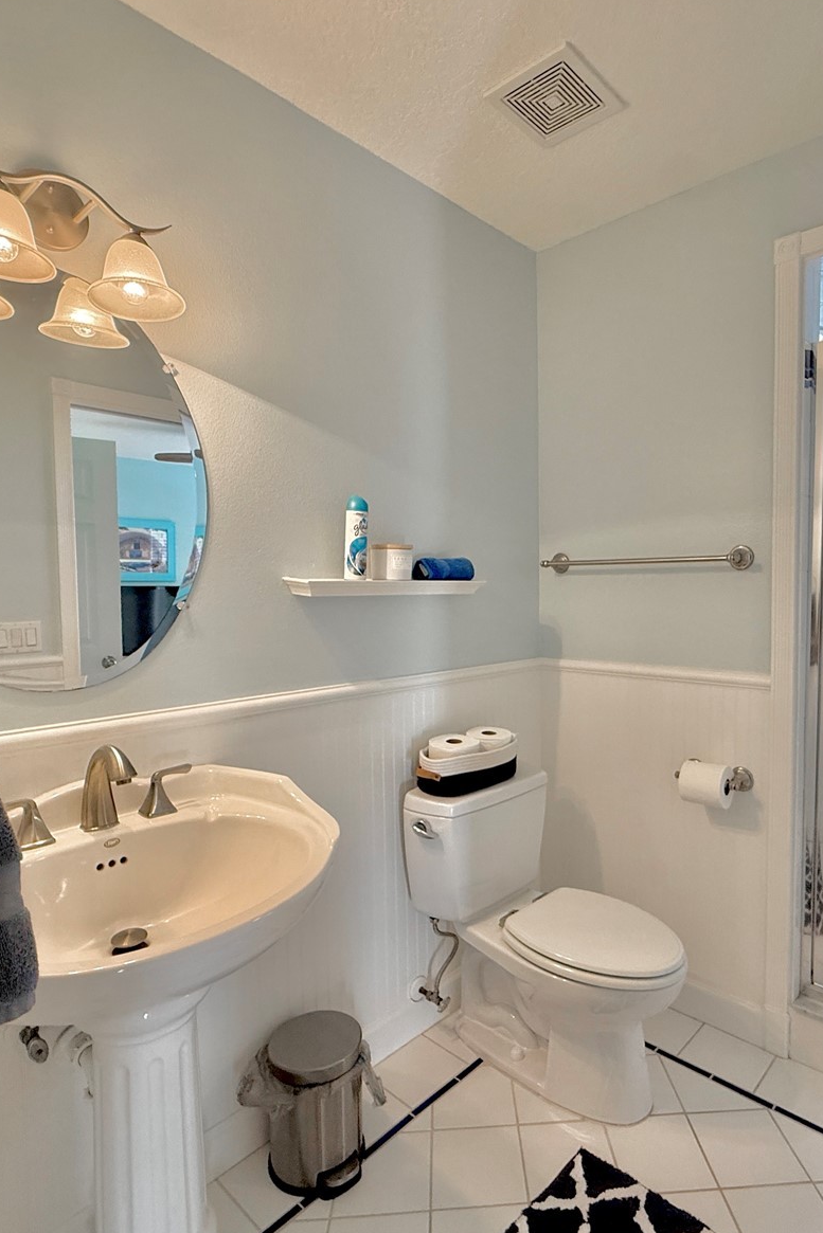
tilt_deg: -2.6
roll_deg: +0.0
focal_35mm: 20
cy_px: 623
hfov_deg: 61.4
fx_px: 686
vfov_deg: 84.0
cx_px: 494
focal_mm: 2.22
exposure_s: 1/120
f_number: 2.2
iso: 250
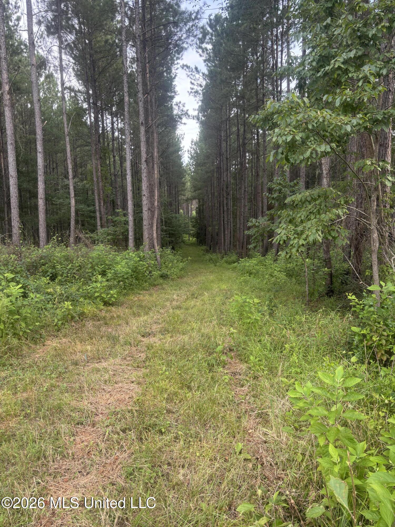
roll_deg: +0.6
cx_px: 198
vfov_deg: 67.3
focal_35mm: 26
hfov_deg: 53.1
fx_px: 396
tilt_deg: -7.7
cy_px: 264
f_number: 1.6
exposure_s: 1/340
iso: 50
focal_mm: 5.96
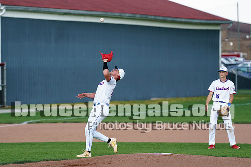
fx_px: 1734
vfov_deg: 5.5
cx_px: 108
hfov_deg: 8.3
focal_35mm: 249
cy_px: 83
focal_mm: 164
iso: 400
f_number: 2.8
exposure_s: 1/3200
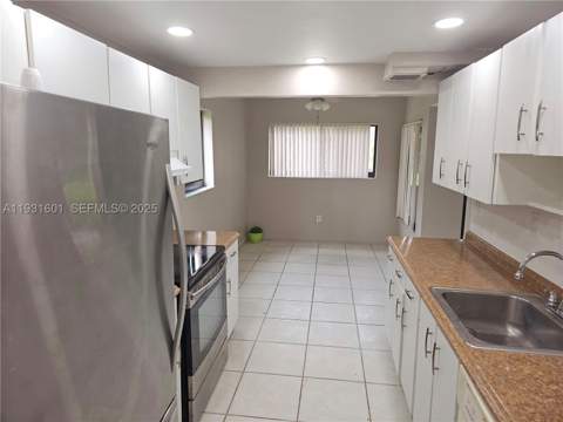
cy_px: 211
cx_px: 282
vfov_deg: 58.9
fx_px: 374
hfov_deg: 73.9
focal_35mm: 23
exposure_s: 1/60.2
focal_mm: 6.3
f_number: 1.7
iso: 64
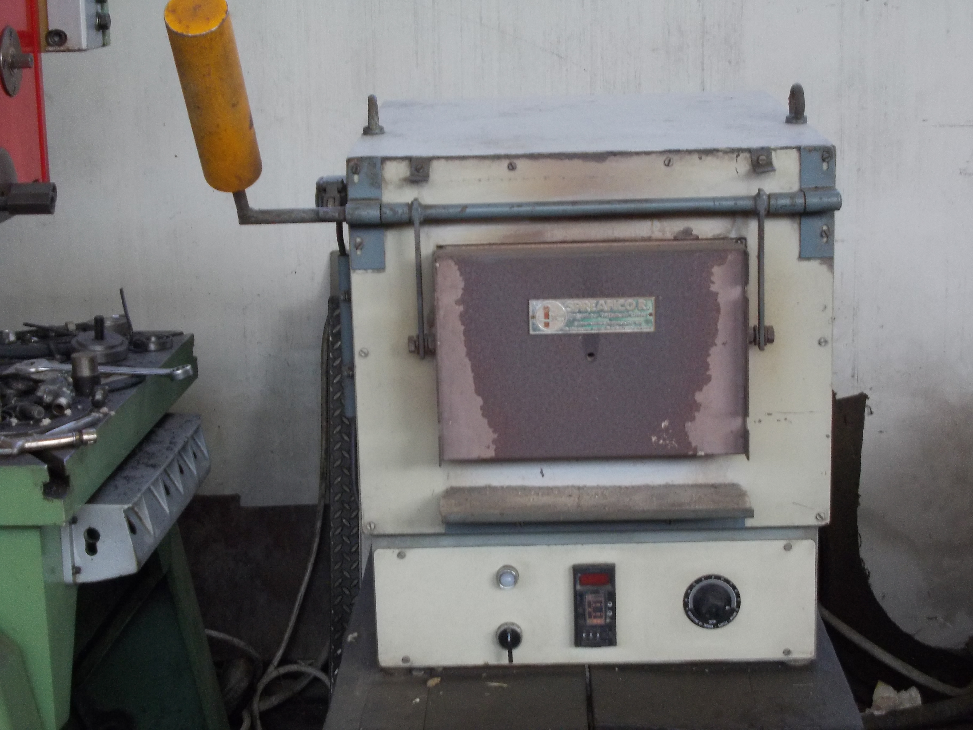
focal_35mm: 71
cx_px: 486
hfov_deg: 27.4
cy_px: 365
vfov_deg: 20.7
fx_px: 1996
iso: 200
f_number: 4.3
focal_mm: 10
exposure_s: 1/80
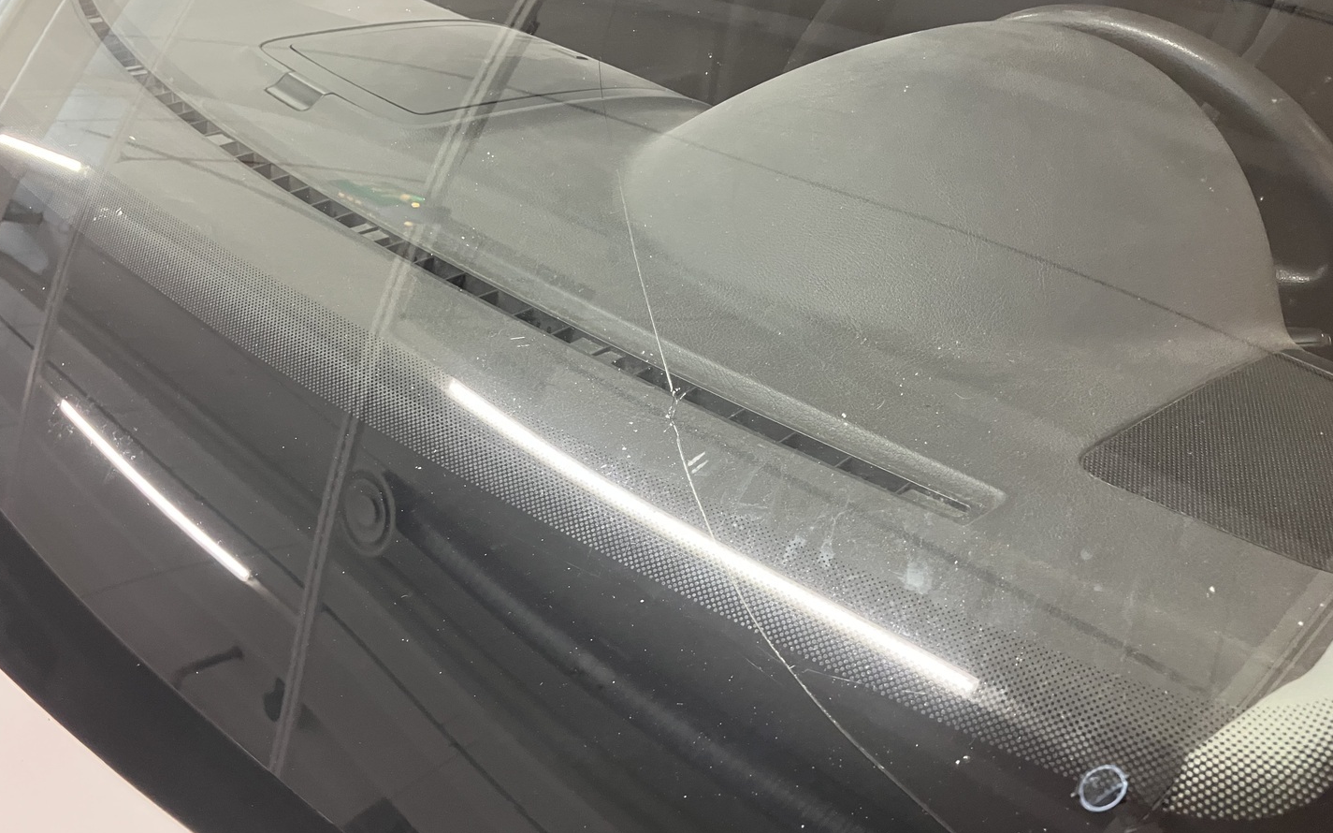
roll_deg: -4.7
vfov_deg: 41.8
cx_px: 667
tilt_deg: -29.6
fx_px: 1090
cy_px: 407
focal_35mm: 30
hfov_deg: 62.9
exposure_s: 1/50
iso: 200
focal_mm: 3.99
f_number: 1.8
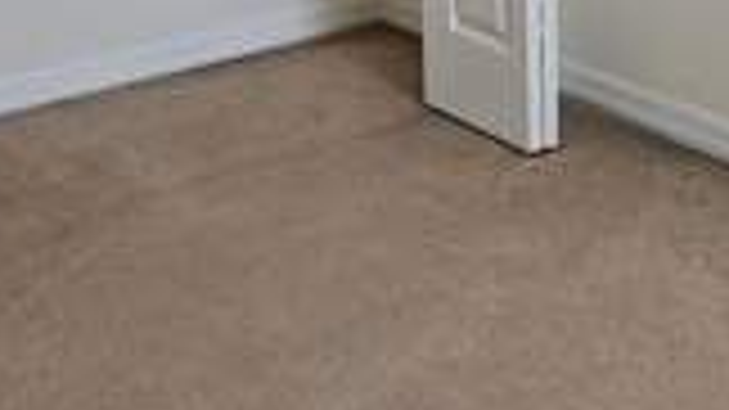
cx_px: 459
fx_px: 1913
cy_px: -185
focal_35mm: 99
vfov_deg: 11.7
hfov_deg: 21.5
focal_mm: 5.4
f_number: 1.8
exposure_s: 1/120
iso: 200
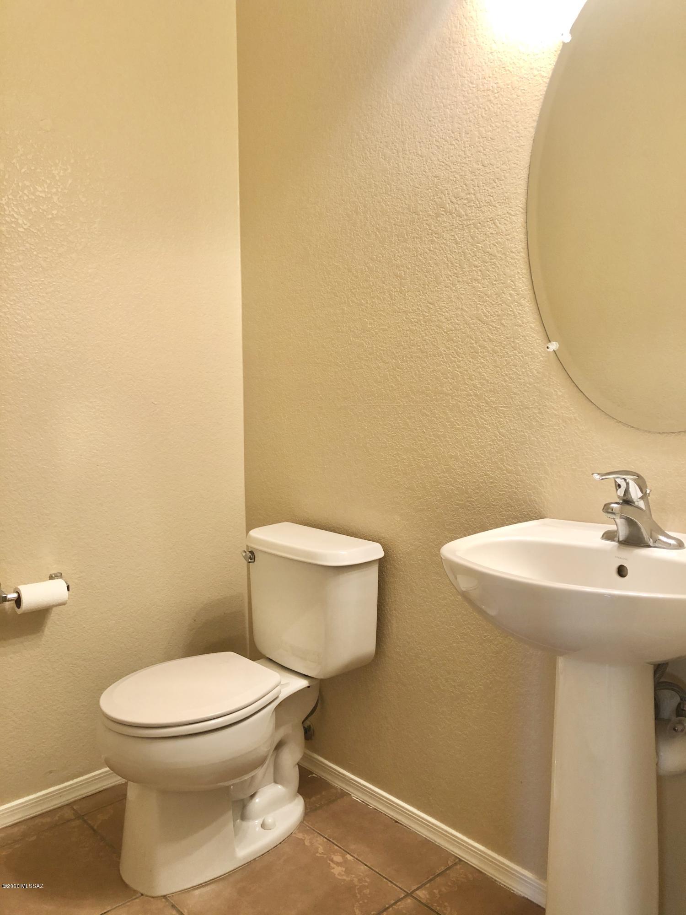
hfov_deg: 49.7
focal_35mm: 28
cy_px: 458
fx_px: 740
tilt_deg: -4.0
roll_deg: -0.4
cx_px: 343
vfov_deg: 63.4
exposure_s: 1/24
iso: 40
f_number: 1.8
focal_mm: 4
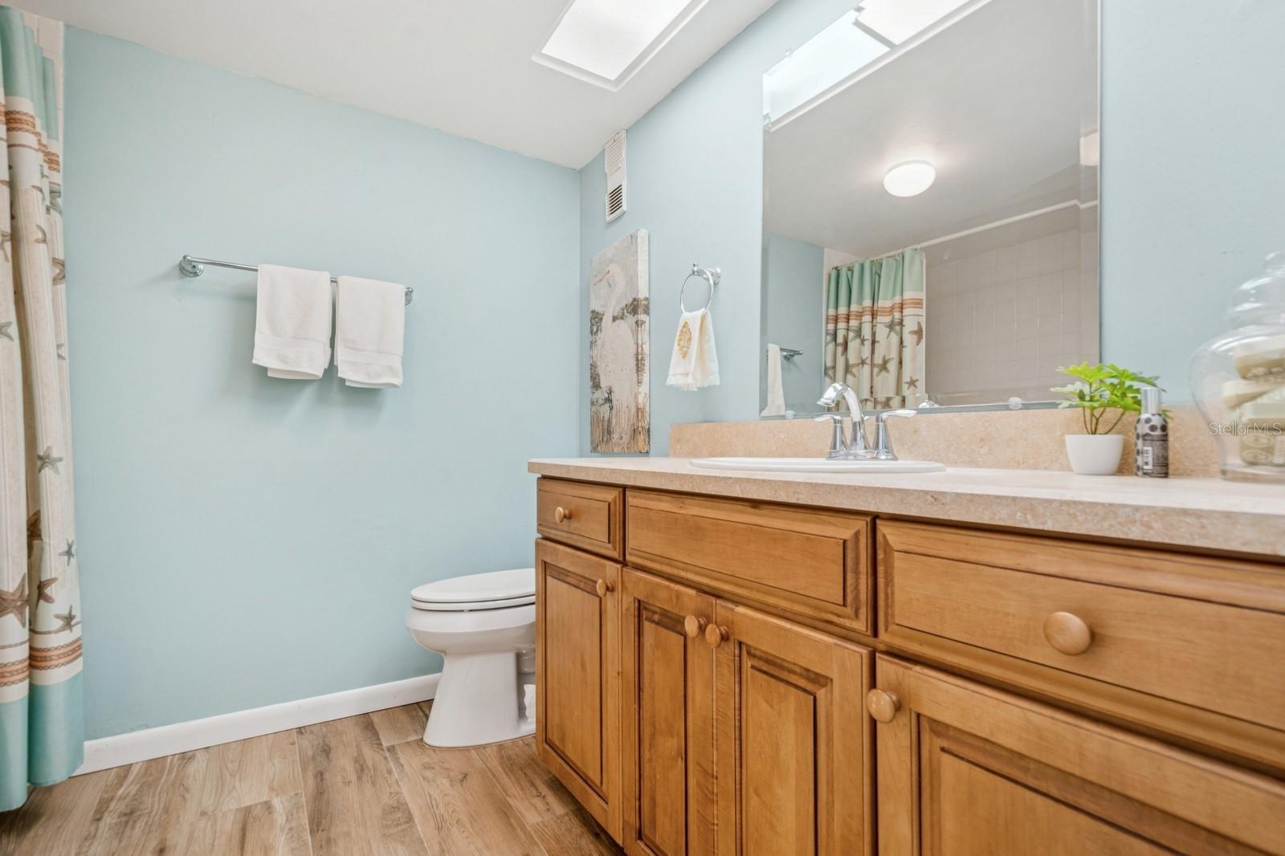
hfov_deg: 100.4
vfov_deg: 77.3
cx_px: 642
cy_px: 428
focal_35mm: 15
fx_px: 535
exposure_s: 1/2
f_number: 8
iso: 200
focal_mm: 10
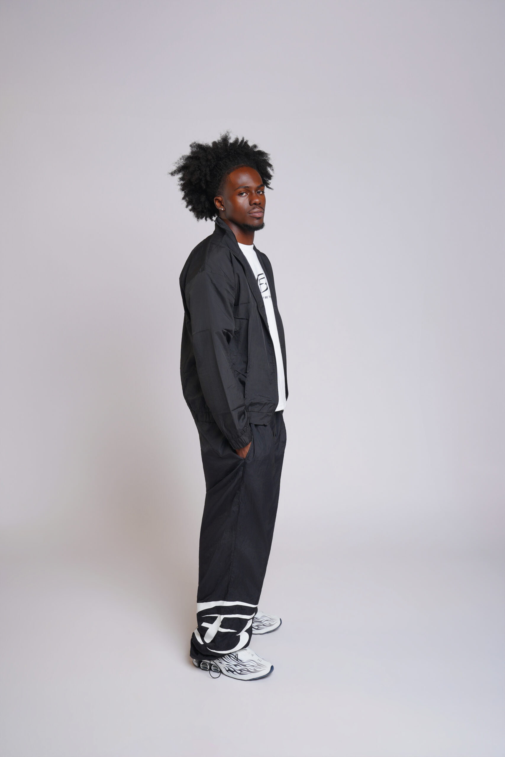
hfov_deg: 35.1
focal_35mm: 38
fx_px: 799
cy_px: 378
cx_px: 252
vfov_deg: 50.7
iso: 125
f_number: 5.6
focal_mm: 38
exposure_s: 1/125
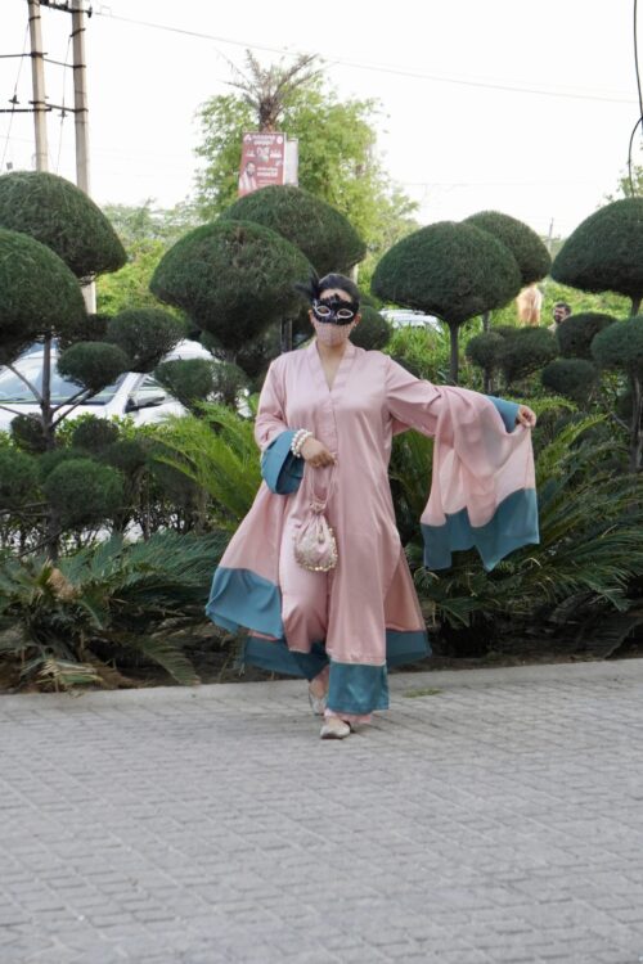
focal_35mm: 82
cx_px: 322
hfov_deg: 16.6
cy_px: 482
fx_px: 2210
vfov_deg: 24.6
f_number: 6.3
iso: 800
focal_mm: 55
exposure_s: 1/400
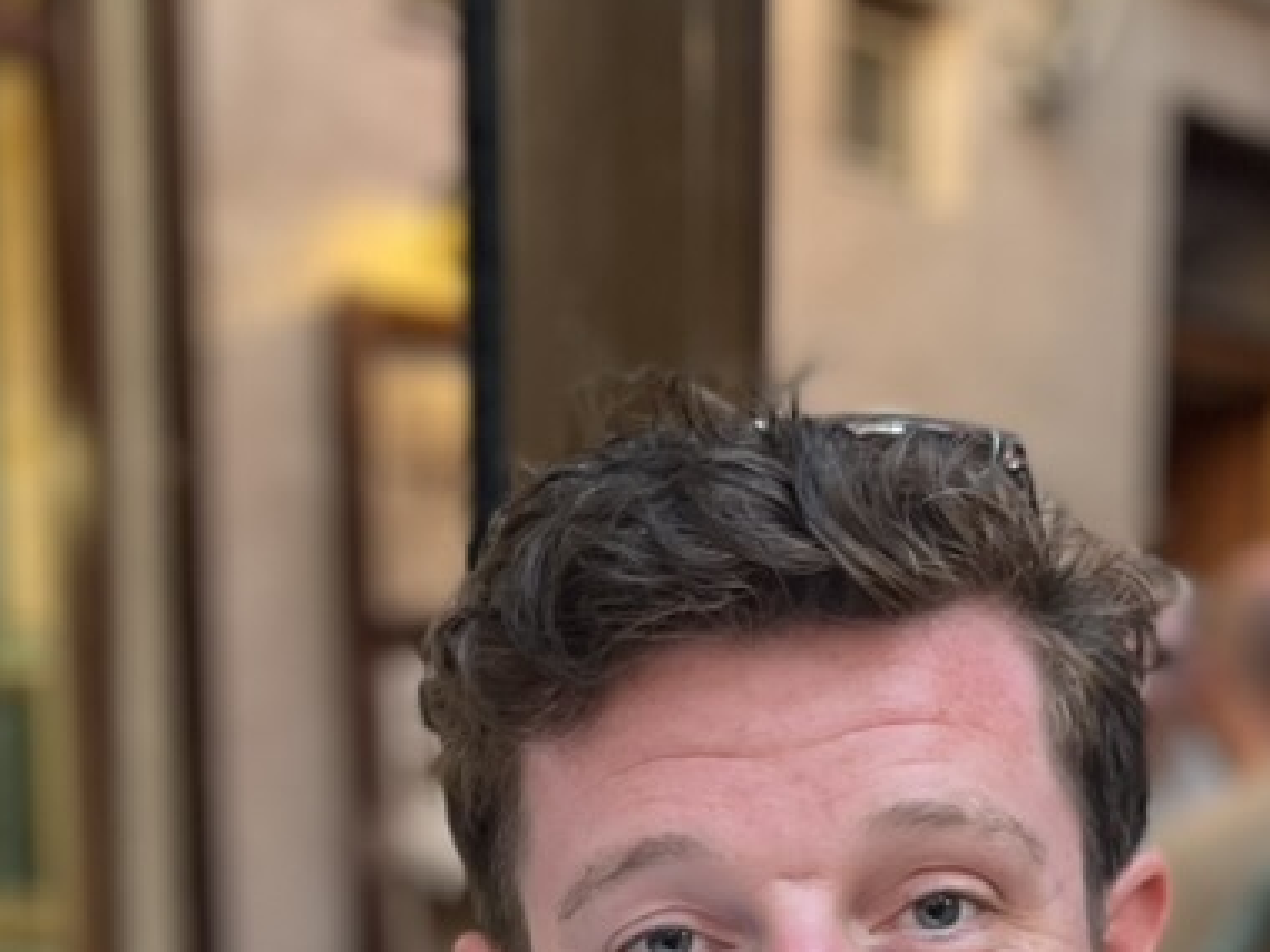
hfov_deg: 27.7
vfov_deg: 18.7
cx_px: 735
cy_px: 1400
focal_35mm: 70
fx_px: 2568
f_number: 1.6
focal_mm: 5.1
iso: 200
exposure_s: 1/50
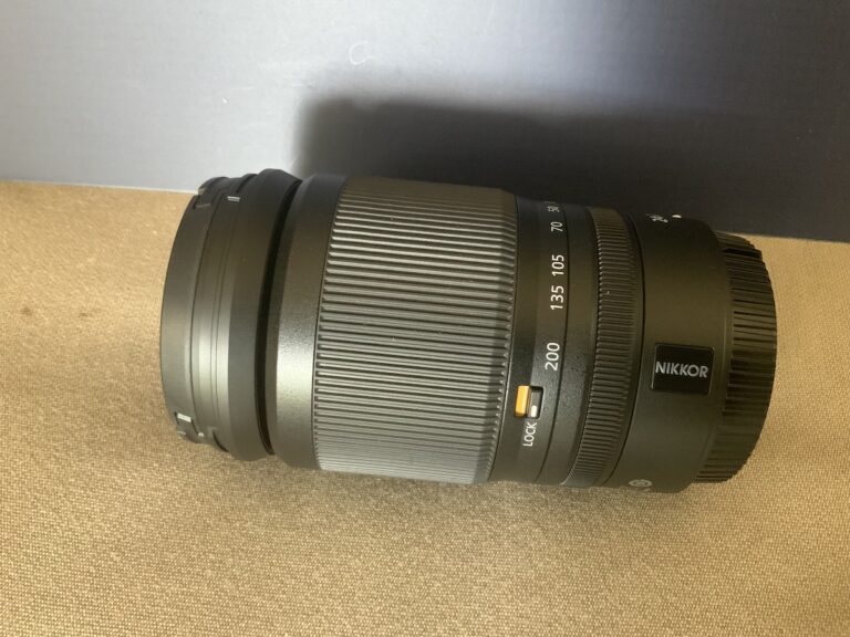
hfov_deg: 61.7
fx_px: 712
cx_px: 425
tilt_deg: -54.4
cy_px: 318
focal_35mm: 29
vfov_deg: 48.2
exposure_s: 1/40
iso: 320
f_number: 1.8
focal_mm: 3
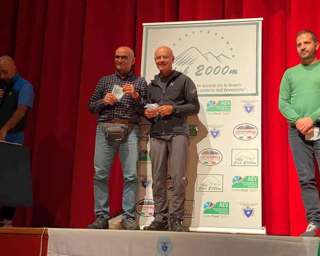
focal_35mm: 55
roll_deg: -2.8
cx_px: 162
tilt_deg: +10.7
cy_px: 129
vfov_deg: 27.6
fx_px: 521
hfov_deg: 34.2
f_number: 2
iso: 400
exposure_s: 1/50
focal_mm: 6
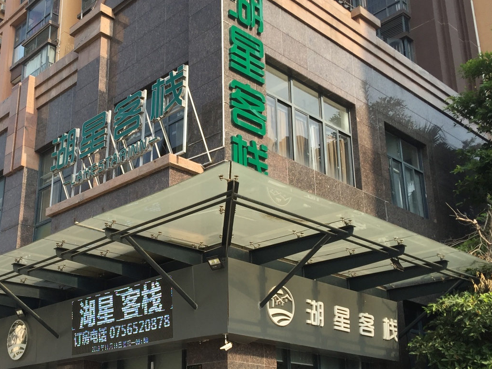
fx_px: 668
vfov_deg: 30.8
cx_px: 178
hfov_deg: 40.1
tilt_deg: +19.7
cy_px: 218
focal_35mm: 47
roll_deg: -3.2
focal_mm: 4.15
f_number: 2.2
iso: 32
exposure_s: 1/898
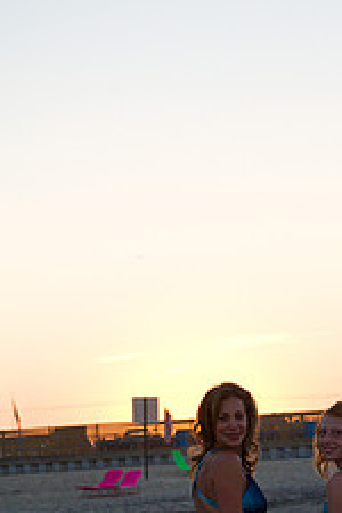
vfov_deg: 16.2
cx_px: 286
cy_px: 504
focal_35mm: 124
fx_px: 1767
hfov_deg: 11.0
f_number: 5.6
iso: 800
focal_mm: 62
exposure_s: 1/1000
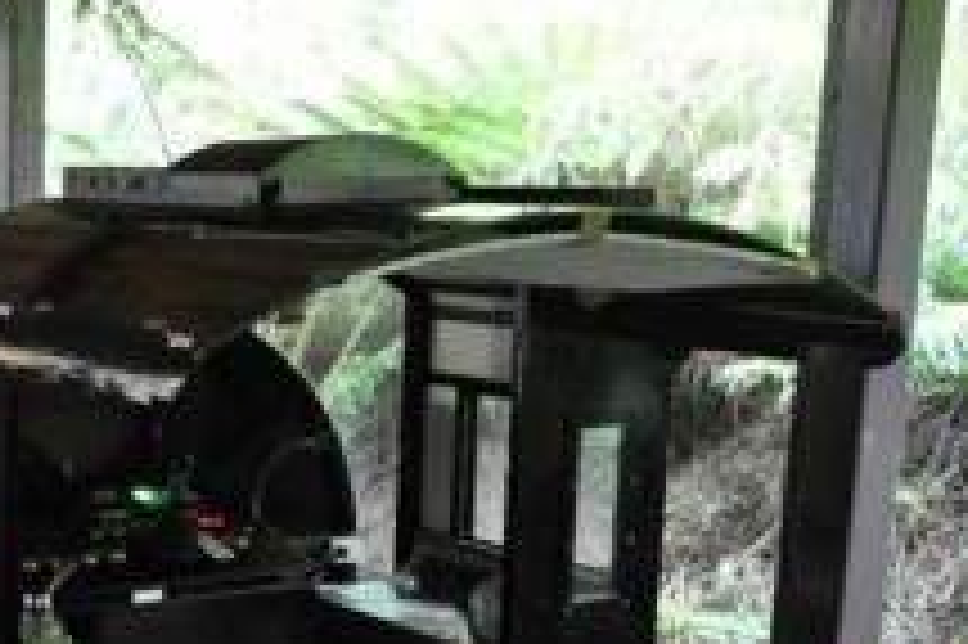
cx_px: 167
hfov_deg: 28.5
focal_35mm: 69
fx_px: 1854
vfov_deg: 19.1
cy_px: 660
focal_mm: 22
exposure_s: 1/13
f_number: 4
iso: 1600
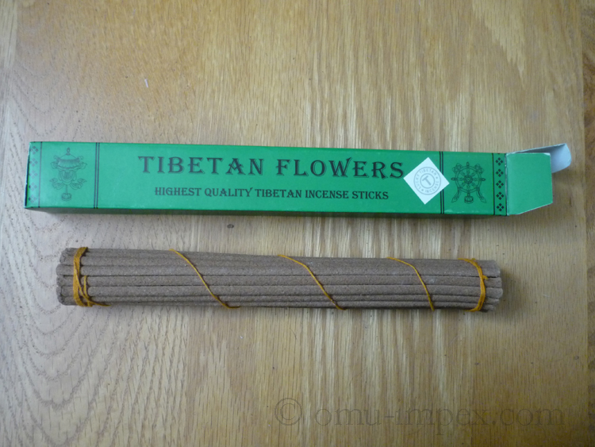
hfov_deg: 55.3
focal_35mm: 33
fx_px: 567
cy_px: 224
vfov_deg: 43.0
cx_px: 298
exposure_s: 1/15
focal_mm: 5.5
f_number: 2.8
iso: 400
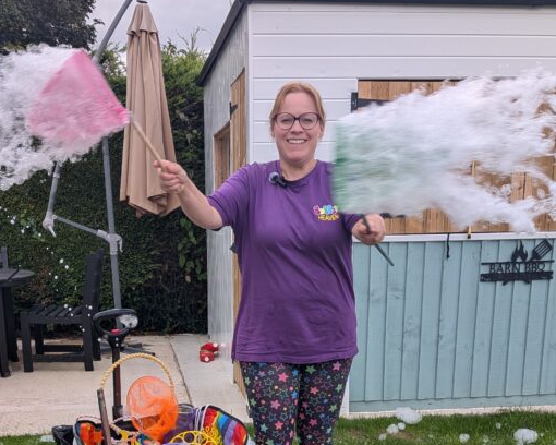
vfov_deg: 29.2
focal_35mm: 49
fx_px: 806
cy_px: 422
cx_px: 220
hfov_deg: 37.9
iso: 23
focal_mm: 4.53
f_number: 1.7
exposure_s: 1/542
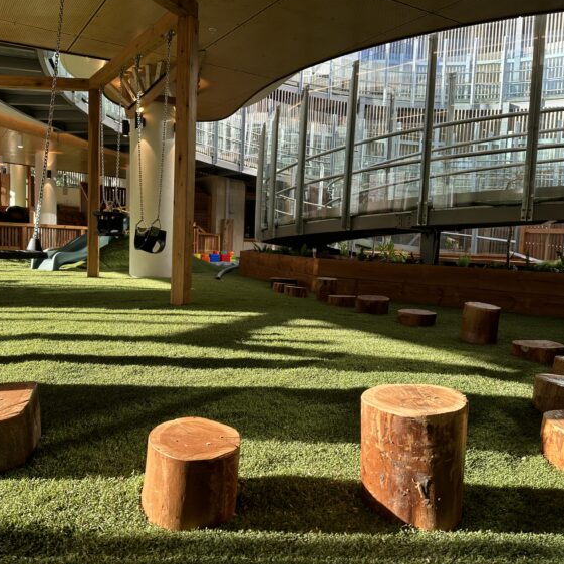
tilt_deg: -4.9
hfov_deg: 55.5
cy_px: 282
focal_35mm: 29
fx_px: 535
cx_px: 250
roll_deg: -2.2
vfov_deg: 55.6
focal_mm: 6.86
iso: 80
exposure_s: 1/577
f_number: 1.78
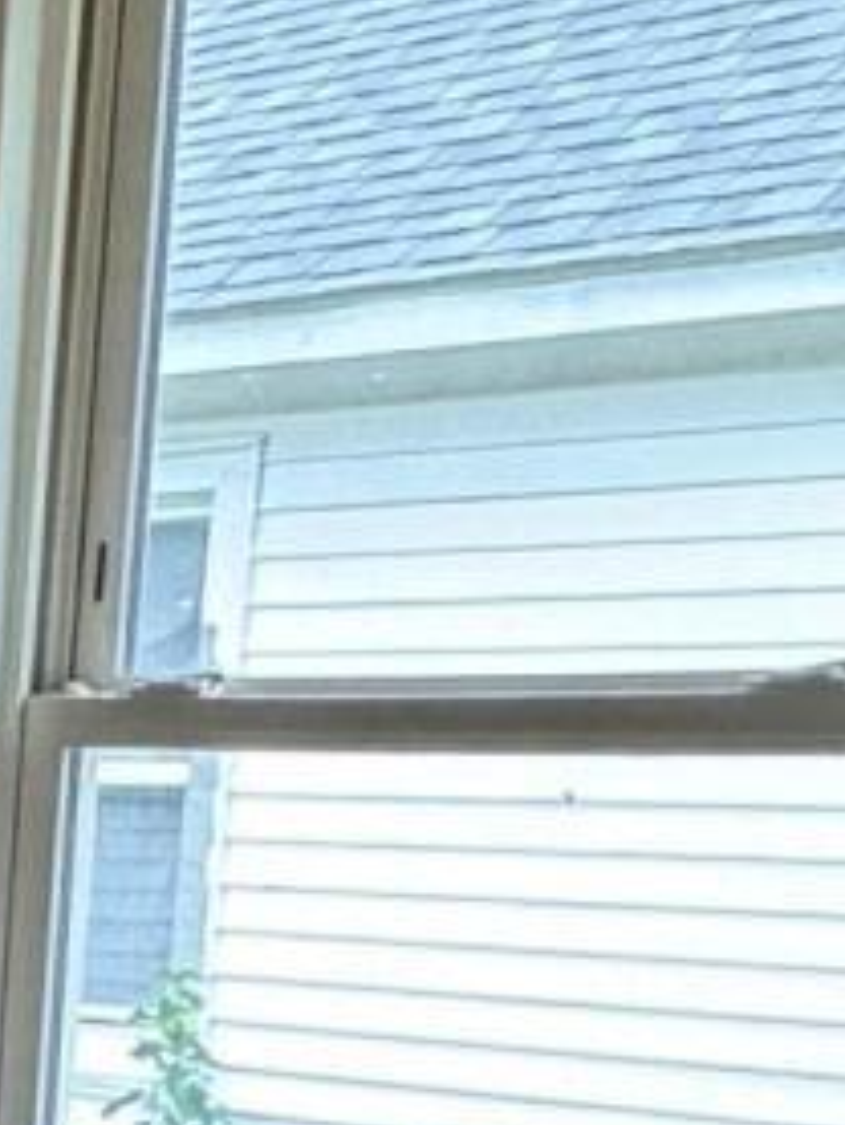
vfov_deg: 18.3
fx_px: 3285
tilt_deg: -11.8
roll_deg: +2.6
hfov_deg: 11.7
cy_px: 1413
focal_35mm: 101
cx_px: -1239
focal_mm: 2.22
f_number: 2.2
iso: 200
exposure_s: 1/120
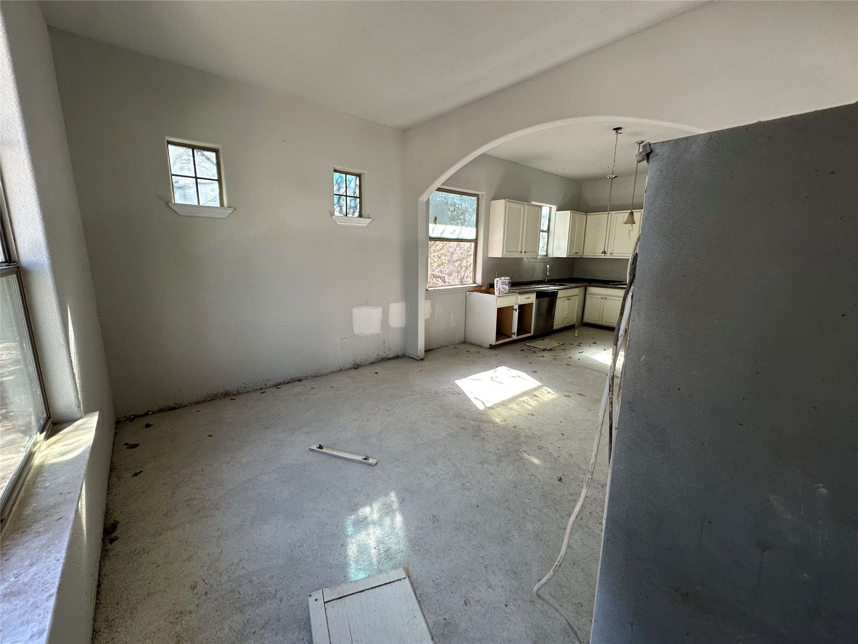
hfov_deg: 102.1
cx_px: 429
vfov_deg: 85.7
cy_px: 322
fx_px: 347
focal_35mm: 14
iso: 64
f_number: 2.2
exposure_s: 1/99
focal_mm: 2.22
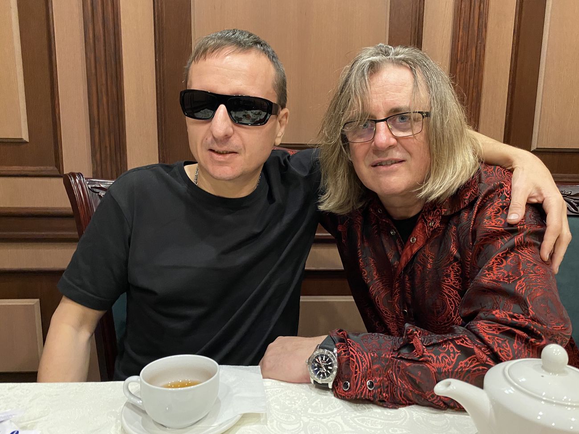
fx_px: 435
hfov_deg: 67.3
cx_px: 290
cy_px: 217
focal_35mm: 26
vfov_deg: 53.1
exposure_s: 1/30
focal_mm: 4.25
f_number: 1.8
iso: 640
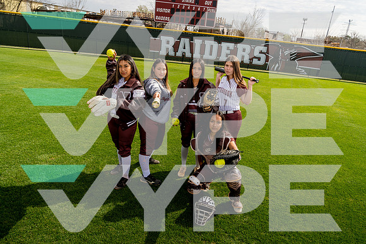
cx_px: 183
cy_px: 122
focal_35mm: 24
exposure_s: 1/250
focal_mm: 24
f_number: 7.1
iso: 100
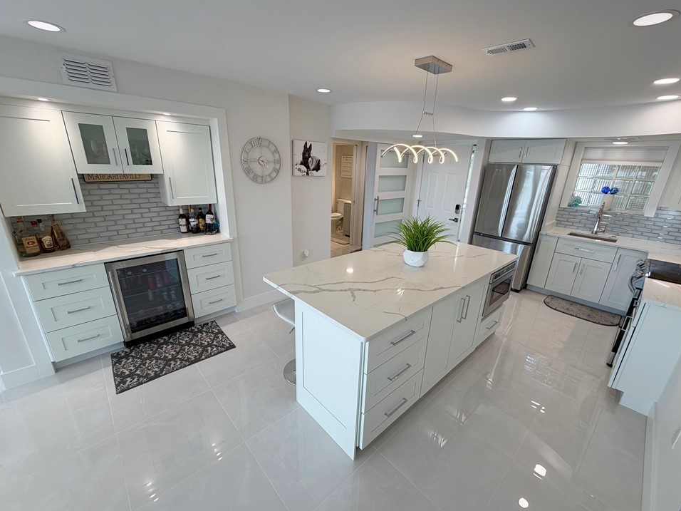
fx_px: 295
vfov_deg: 81.7
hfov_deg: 98.2
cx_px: 348
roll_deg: -2.0
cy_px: 261
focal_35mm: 15
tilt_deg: -18.7
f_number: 2.2
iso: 64
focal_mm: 2.22
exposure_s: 1/120
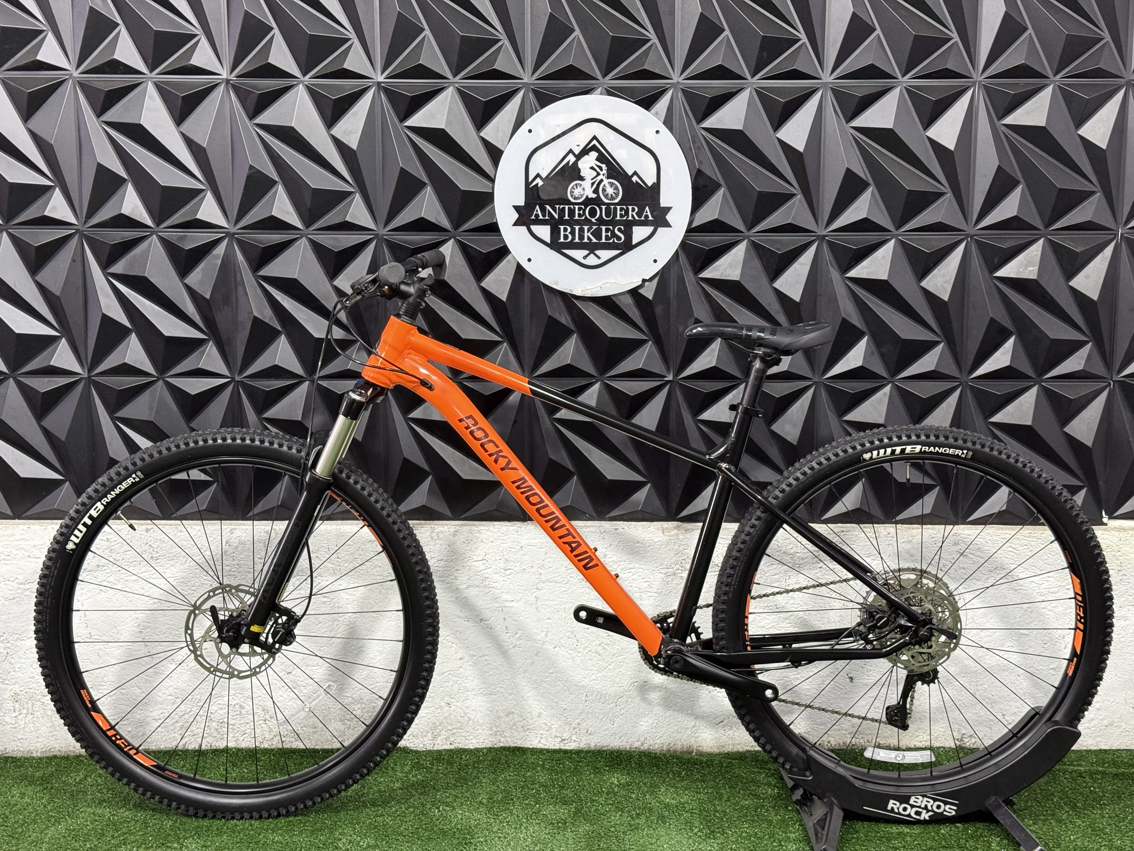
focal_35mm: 48
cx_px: 567
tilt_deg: -6.9
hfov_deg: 39.7
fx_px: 1572
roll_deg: -0.2
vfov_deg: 30.3
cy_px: 426
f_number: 1.78
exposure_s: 1/60
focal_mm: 6.76
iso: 200
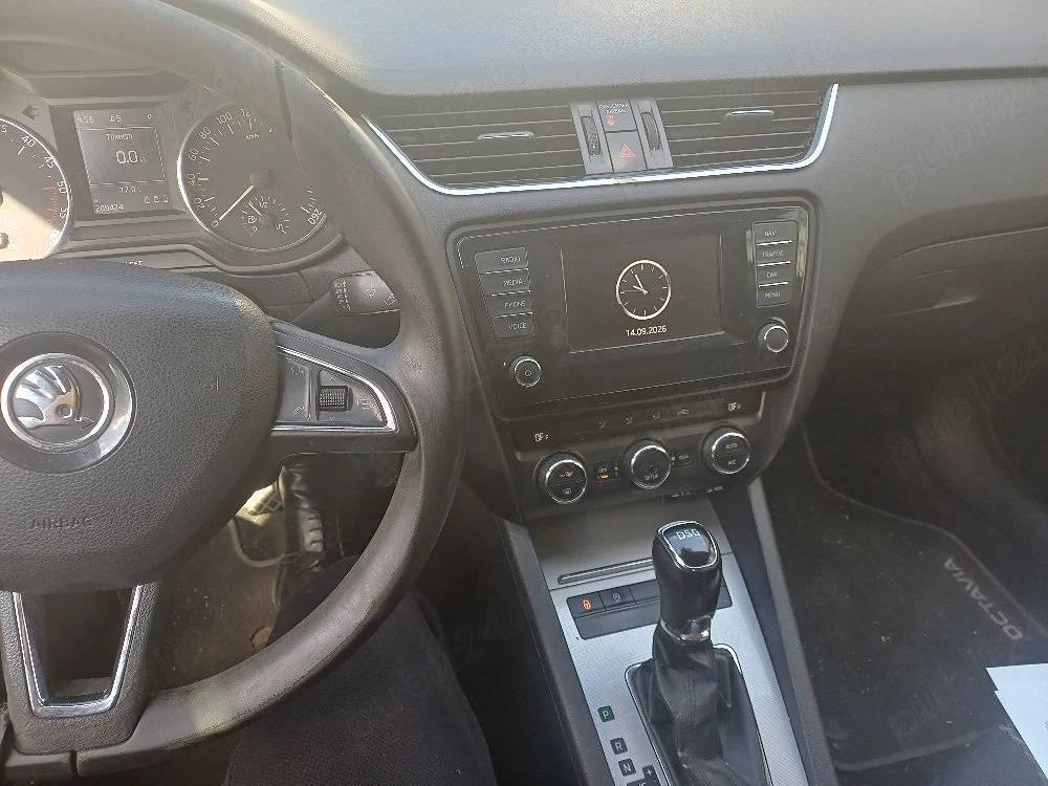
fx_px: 757
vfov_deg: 54.9
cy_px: 393
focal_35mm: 25
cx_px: 524
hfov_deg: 69.4
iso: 64
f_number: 1.8
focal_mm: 4.65
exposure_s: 1/50
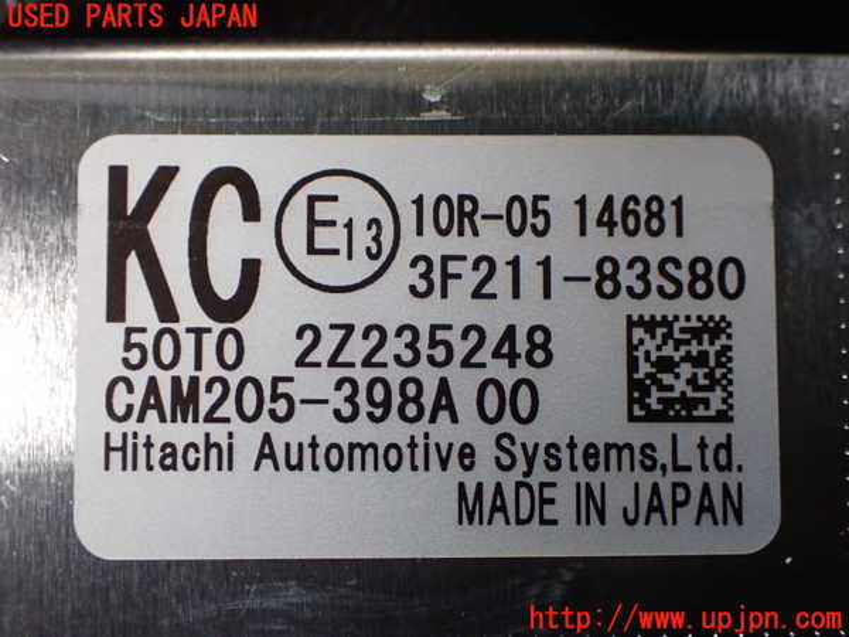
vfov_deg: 30.9
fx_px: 1153
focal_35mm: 47
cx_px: 424
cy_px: 318
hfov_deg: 40.4
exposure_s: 1/50
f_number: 3.1
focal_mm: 8.4
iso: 800
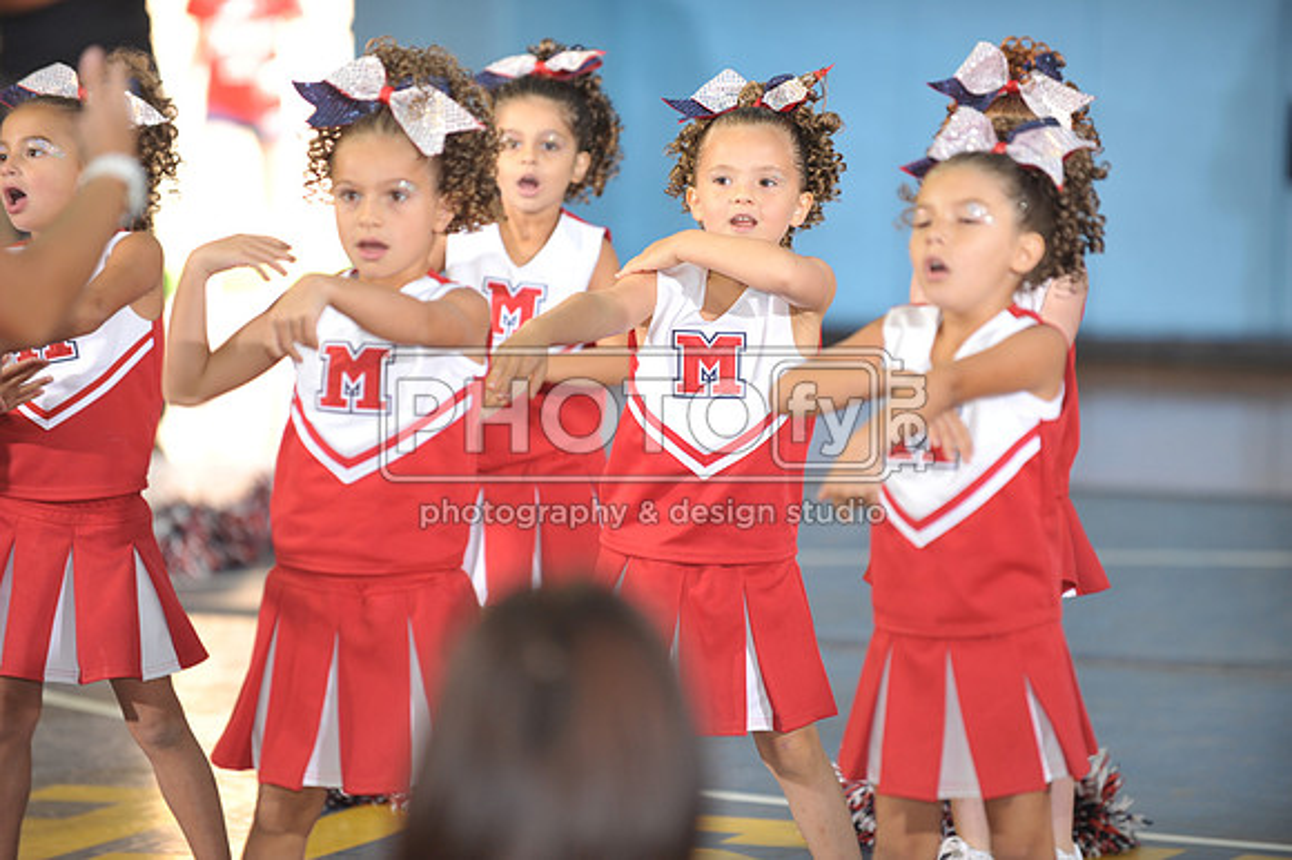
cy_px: 430
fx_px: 7173
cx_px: 646
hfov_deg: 10.3
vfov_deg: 6.9
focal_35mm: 200
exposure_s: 1/100
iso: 500
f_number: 2.8
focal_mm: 200
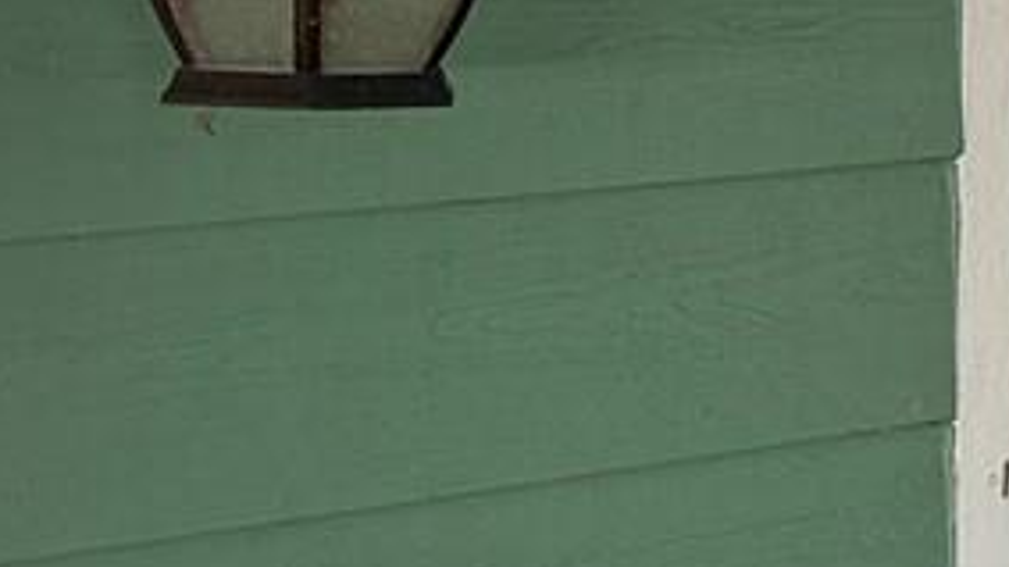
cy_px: -207
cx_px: 2321
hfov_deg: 12.0
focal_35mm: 148
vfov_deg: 8.1
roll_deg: -0.7
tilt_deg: +0.0
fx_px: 3959
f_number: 1.78
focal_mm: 6.76
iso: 100
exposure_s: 1/286
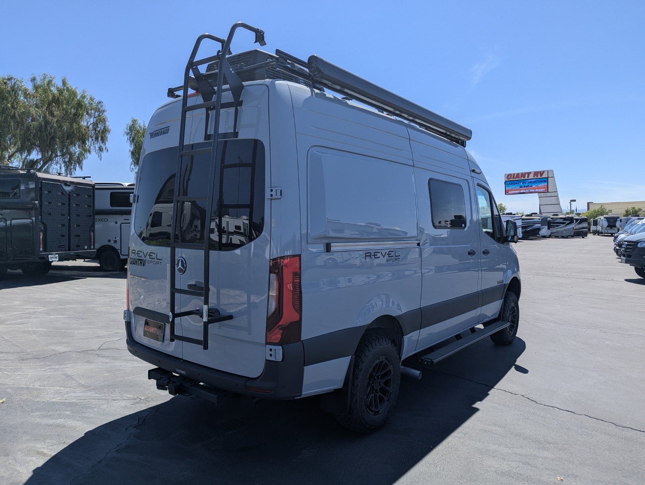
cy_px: 242
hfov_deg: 71.5
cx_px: 322
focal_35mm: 24
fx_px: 448
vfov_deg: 56.9
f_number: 1.85
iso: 45
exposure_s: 1/2096
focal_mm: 6.81
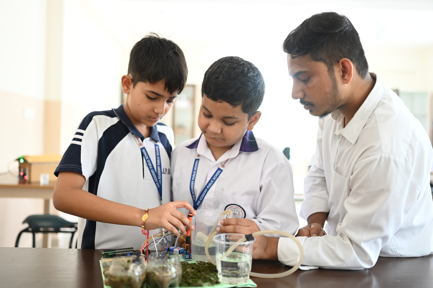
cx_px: 216
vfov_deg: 37.8
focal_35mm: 35
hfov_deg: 54.5
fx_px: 421
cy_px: 144
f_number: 1.8
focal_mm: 35
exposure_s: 1/125
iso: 1000
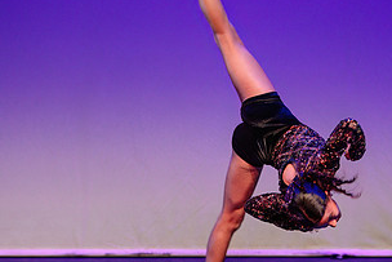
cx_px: 287
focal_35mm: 371
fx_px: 4042
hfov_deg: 5.6
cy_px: 158
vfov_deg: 3.7
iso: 1600
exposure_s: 1/400
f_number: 2.8
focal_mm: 145
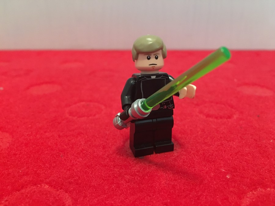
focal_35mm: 29
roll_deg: -0.3
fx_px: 230
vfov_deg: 48.2
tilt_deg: -21.9
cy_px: 103
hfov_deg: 61.7
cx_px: 138
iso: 500
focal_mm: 4.15
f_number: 2.2
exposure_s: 1/17
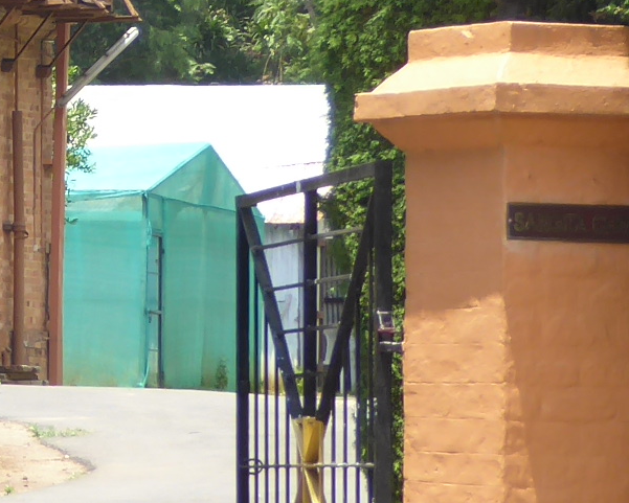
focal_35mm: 312
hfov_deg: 6.1
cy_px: 161
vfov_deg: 5.0
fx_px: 5809
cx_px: -443
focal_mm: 12.5
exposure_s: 1/160
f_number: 4.5
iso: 80
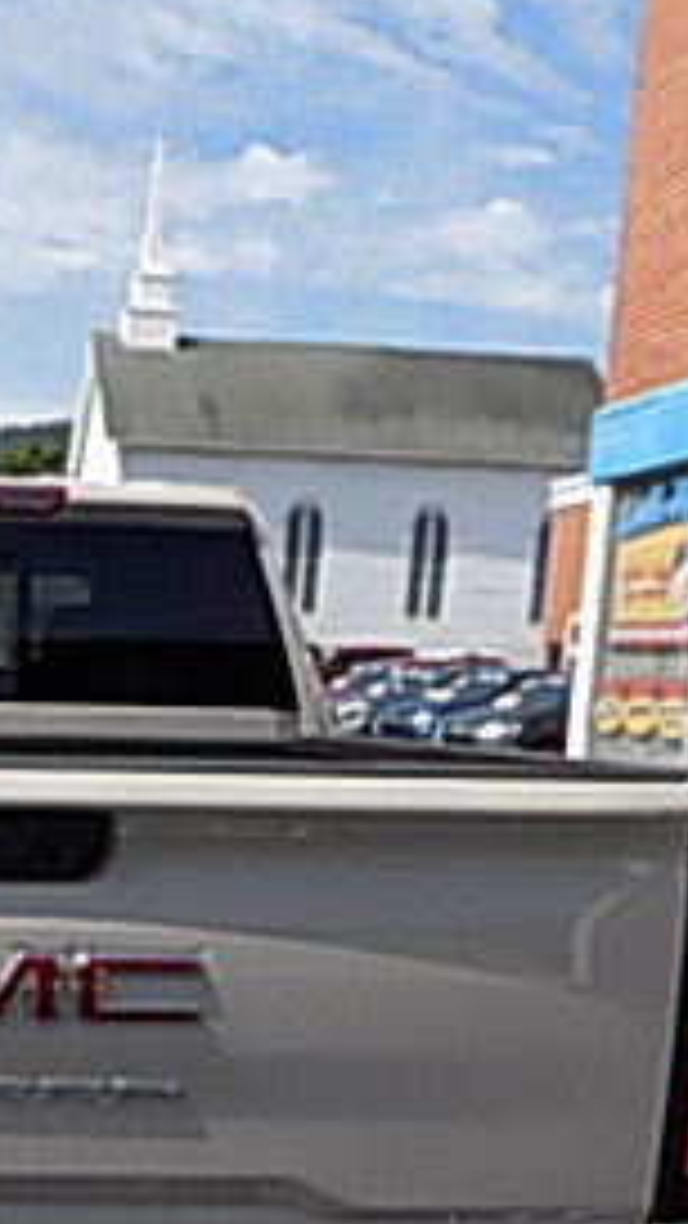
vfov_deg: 33.8
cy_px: 1062
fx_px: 1913
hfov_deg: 19.3
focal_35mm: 59
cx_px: -126
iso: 80
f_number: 3.1
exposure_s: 1/1000
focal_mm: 4
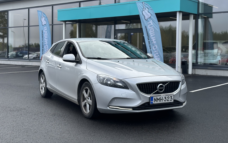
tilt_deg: +0.1
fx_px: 317
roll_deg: -0.7
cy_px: 58
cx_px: 114
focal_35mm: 51
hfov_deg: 39.6
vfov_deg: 25.3
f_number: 1.78
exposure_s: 1/1667
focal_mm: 6.86
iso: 64
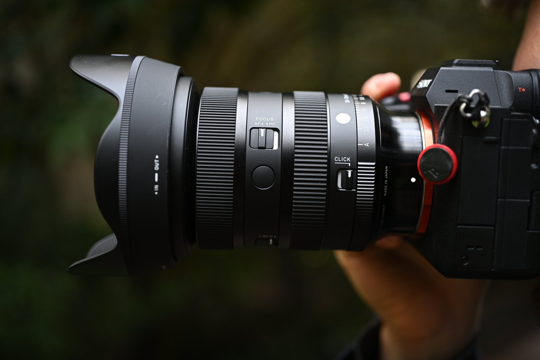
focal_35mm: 50
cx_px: 270
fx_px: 750
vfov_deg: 27.0
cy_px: 180
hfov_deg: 39.6
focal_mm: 50
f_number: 3.3
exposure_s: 1/400
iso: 320
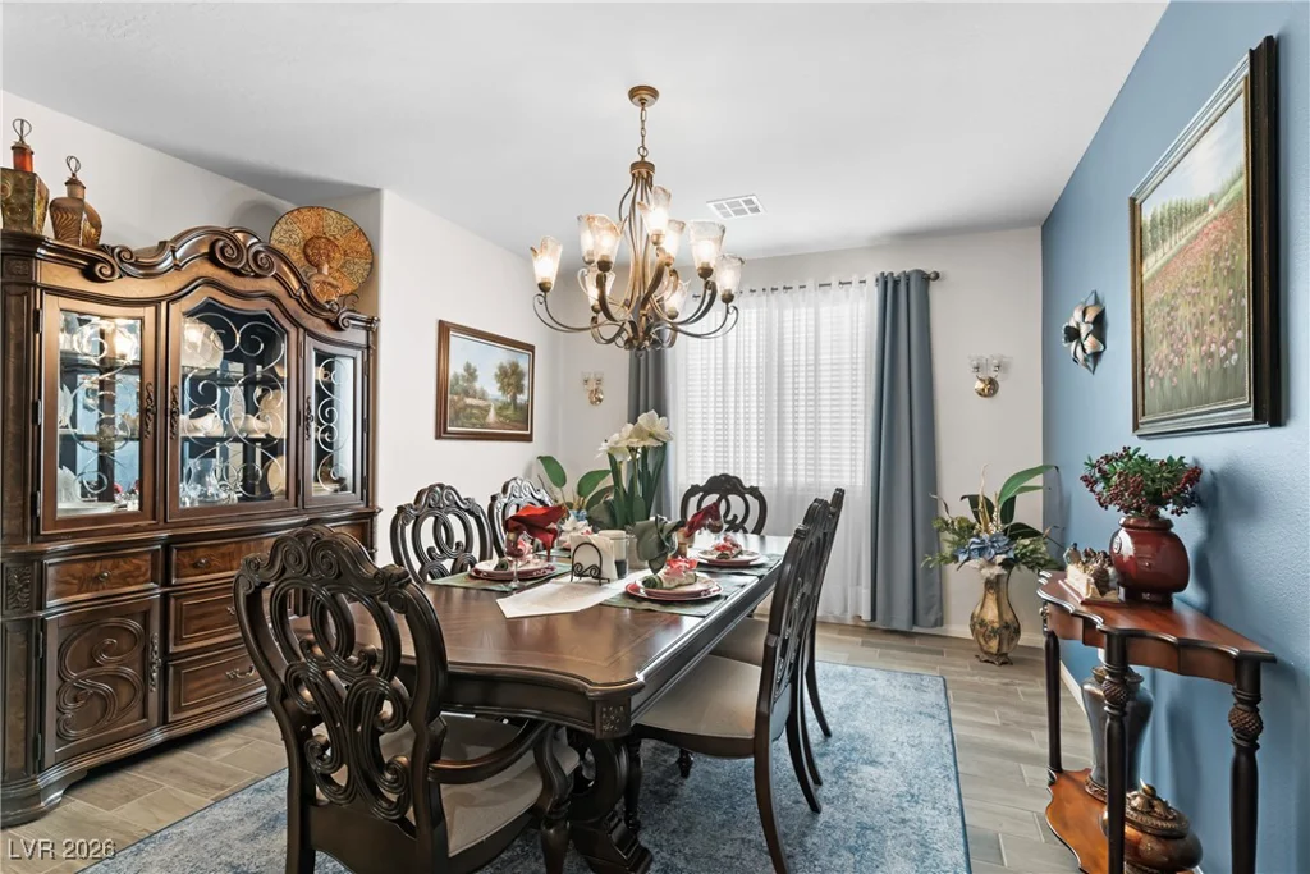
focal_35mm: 17
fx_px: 619
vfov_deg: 70.5
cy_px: 437
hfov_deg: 93.3
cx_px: 655
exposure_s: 1/15
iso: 400
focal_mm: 17
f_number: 8
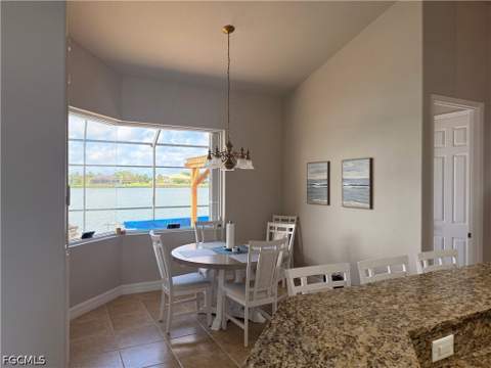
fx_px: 340
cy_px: 184
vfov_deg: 56.8
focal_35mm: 24
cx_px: 246
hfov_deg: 71.6
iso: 125
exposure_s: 1/228
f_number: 1.78
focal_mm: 6.76
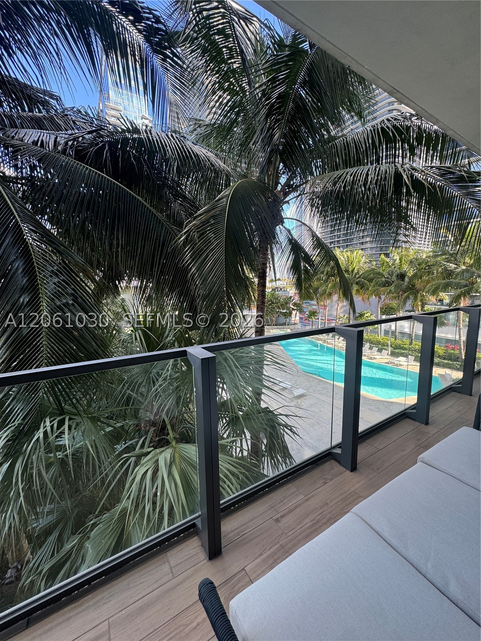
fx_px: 259
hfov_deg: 85.7
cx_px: 240
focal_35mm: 14
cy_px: 320
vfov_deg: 102.1
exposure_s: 1/99
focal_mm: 2.22
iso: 40
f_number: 2.2
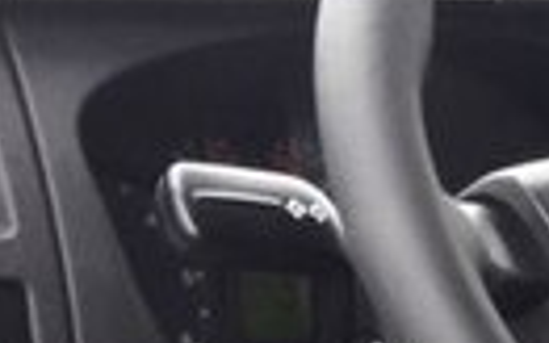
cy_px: 437
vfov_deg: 8.6
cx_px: 700
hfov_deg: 13.5
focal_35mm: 150
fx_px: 2245
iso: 80
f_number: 1.9
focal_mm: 3.7
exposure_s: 1/33
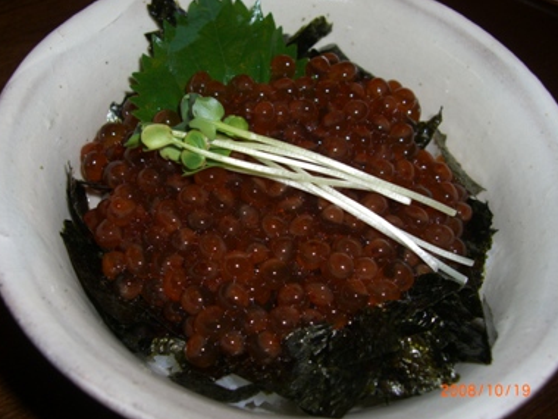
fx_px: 645
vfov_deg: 36.0
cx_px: 272
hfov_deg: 46.8
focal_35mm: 40
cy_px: 215
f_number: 5.6
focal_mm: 7.9
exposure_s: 1/60
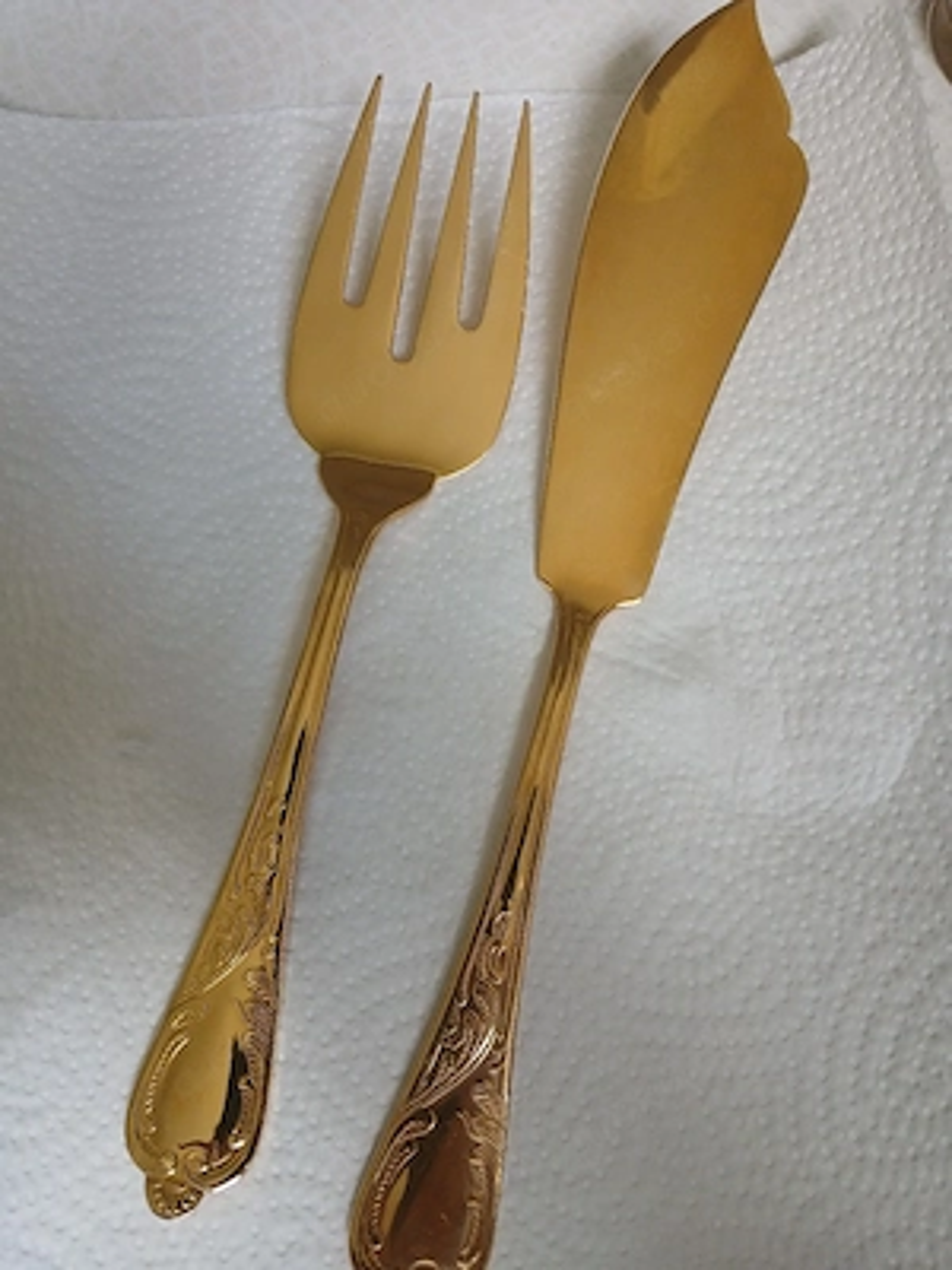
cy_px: 635
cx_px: 476
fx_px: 953
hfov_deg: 53.1
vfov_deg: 67.3
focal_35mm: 26
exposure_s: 1/50.3
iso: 160
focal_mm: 3.98
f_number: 1.8
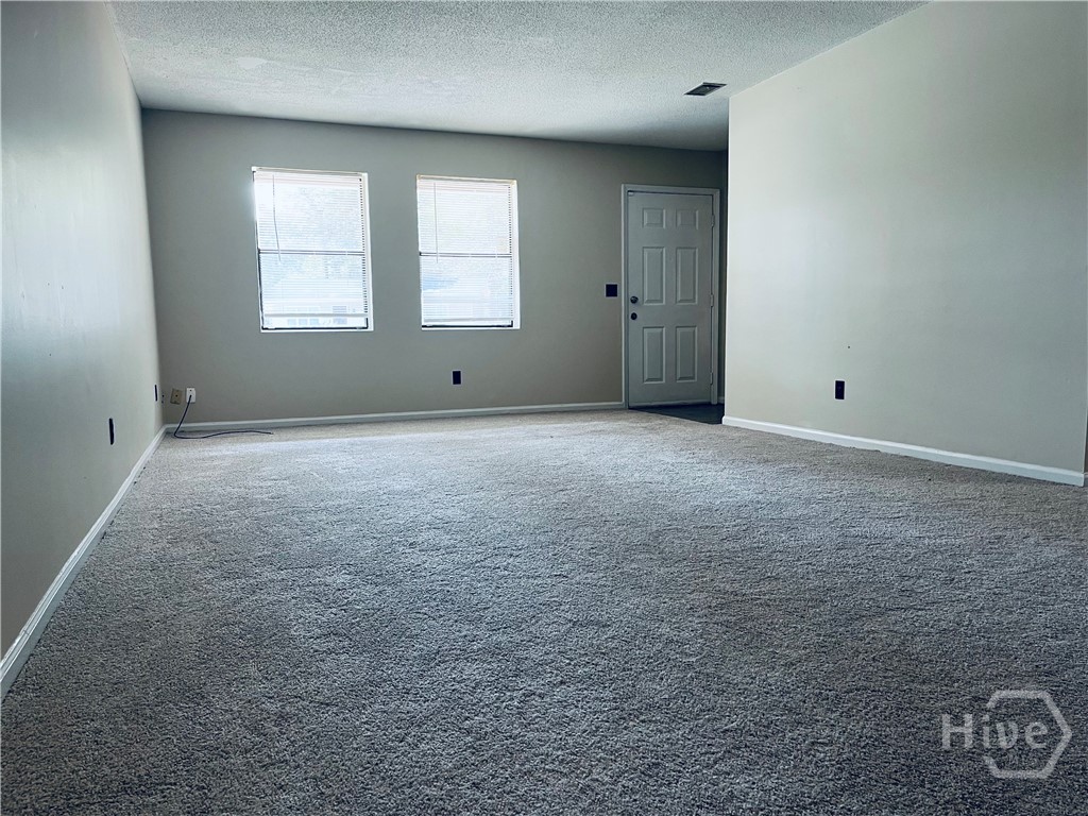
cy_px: 408
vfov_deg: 53.1
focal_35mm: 26
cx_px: 544
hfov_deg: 67.3
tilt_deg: -5.8
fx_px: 817
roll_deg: +0.9
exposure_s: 1/60
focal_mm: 5.1
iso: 100
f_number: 1.6
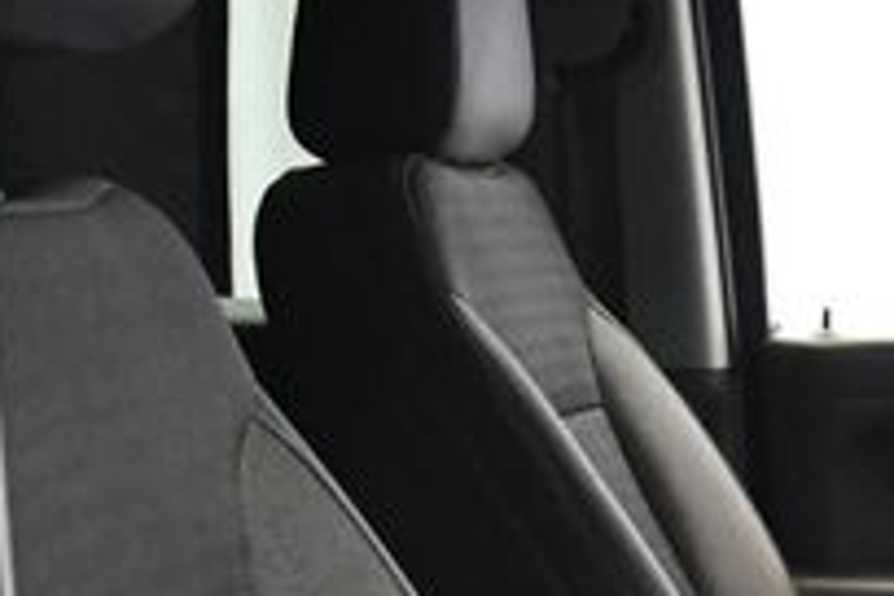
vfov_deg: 11.7
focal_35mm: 113
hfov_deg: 17.4
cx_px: 1034
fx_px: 2806
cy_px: 811
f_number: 3.5
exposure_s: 1/100
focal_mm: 18
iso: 3200
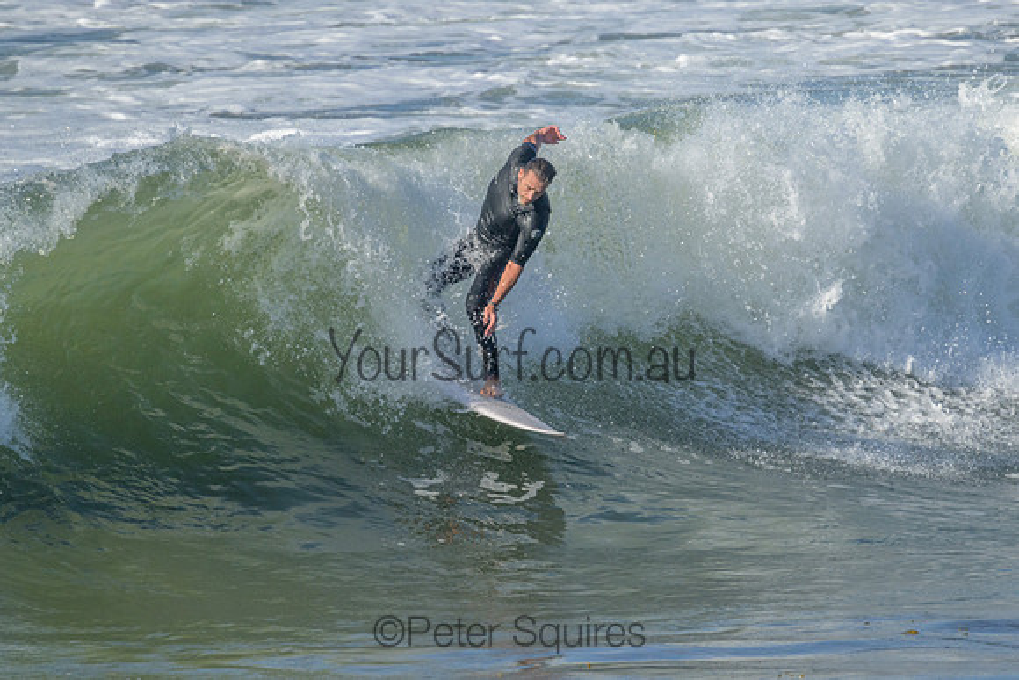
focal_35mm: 936
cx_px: 596
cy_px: 335
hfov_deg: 2.2
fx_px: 26511
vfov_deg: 1.5
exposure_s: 1/2000
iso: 1000
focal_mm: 800
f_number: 11
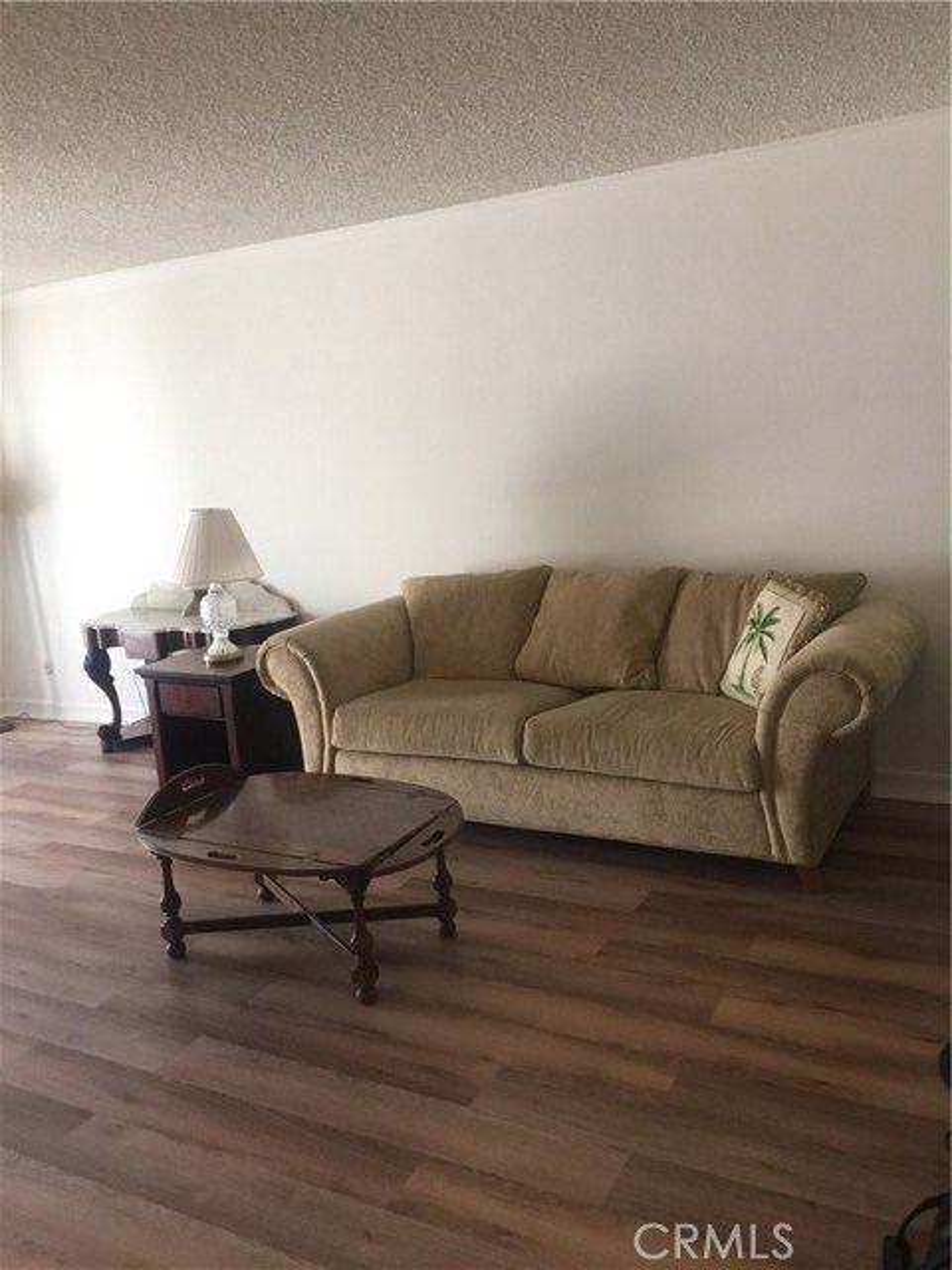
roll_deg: +6.3
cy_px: 635
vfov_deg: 61.7
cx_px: 476
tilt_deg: -8.6
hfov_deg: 48.2
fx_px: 1063
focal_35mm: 29
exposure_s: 1/30
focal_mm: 4.15
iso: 40
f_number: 2.2
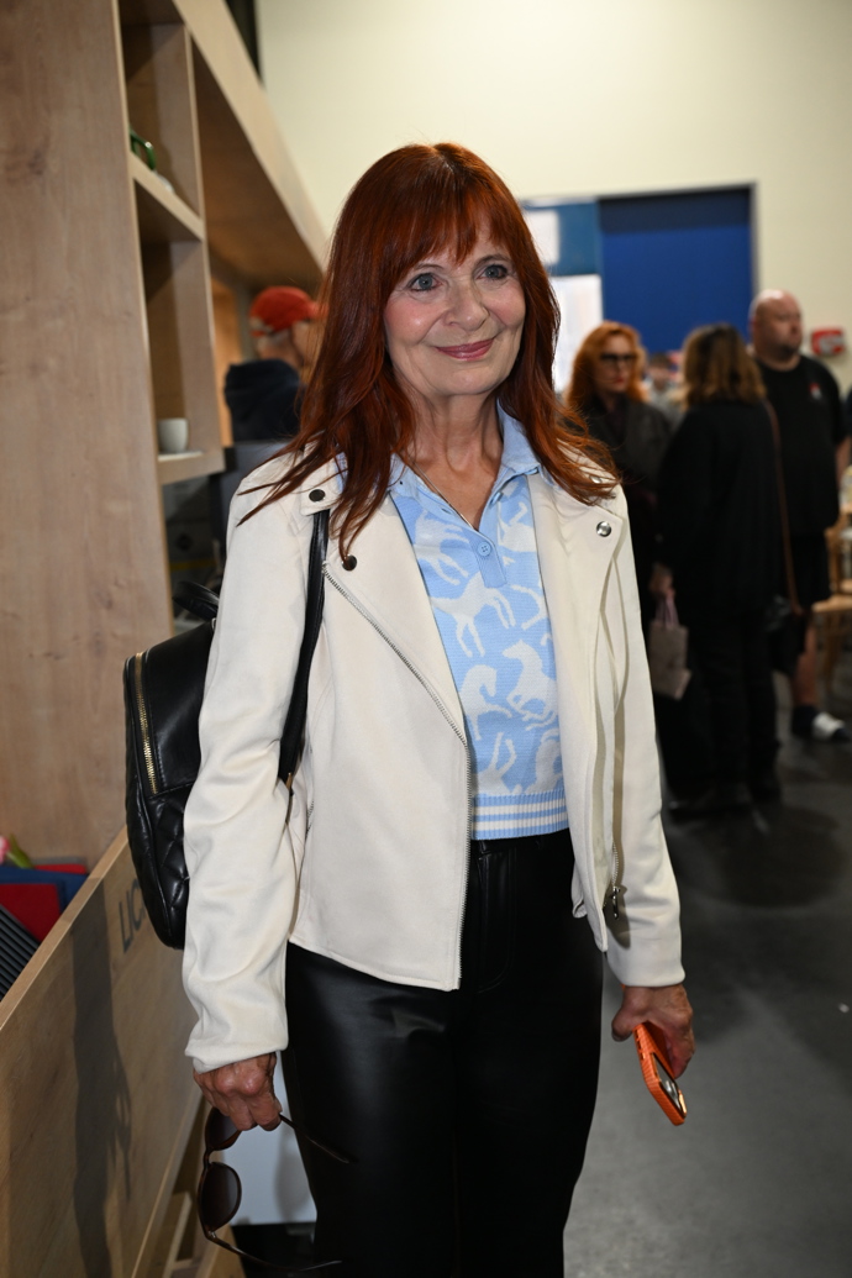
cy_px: 639
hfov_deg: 31.9
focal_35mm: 42
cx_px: 426
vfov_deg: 46.4
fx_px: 1491
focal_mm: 42
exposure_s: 1/125
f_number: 4.5
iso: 1600
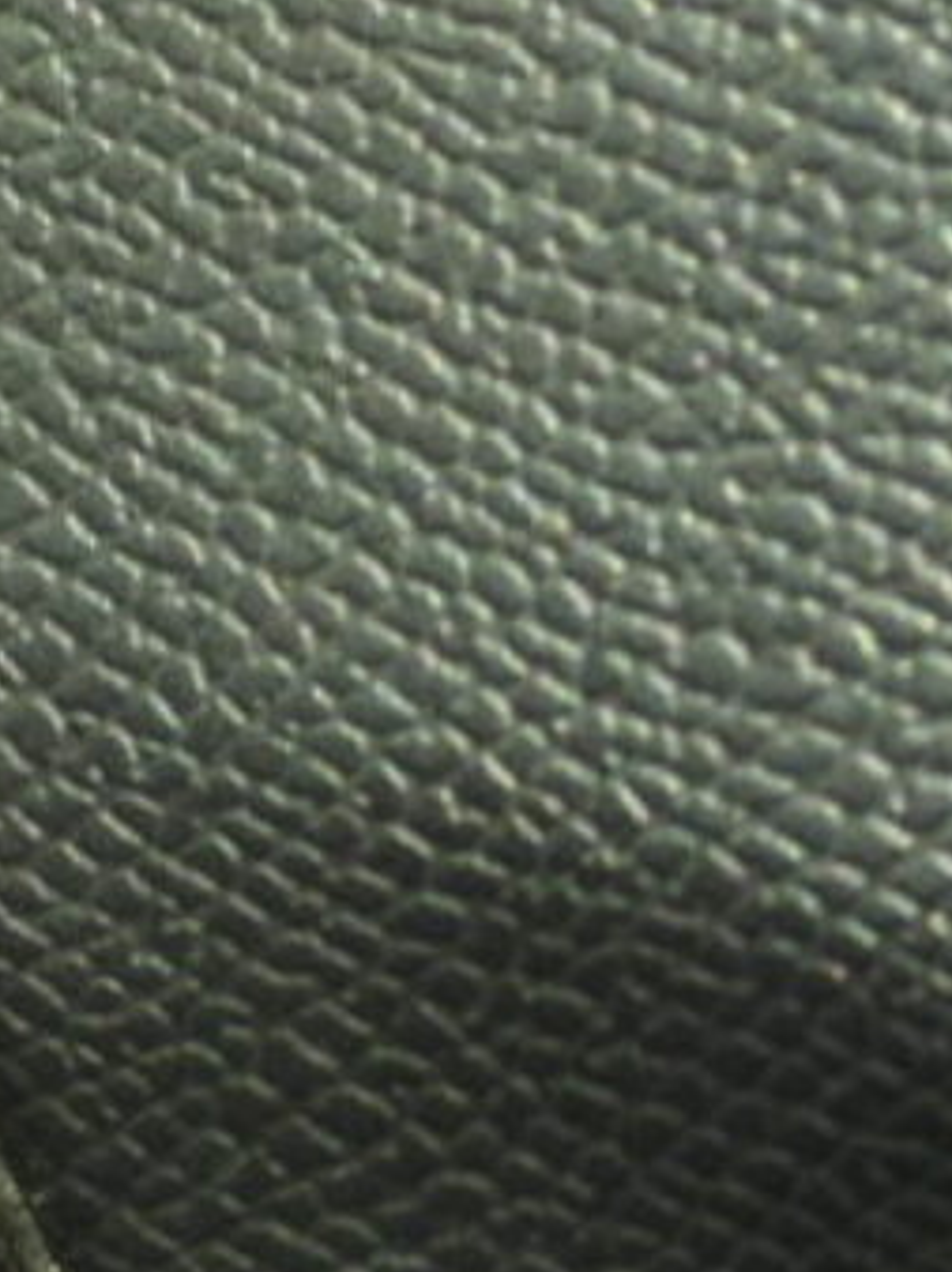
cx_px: -1603
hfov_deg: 4.1
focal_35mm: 356
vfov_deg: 5.5
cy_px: -610
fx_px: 13071
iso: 100
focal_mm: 13.5
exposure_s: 1/400
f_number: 3.5
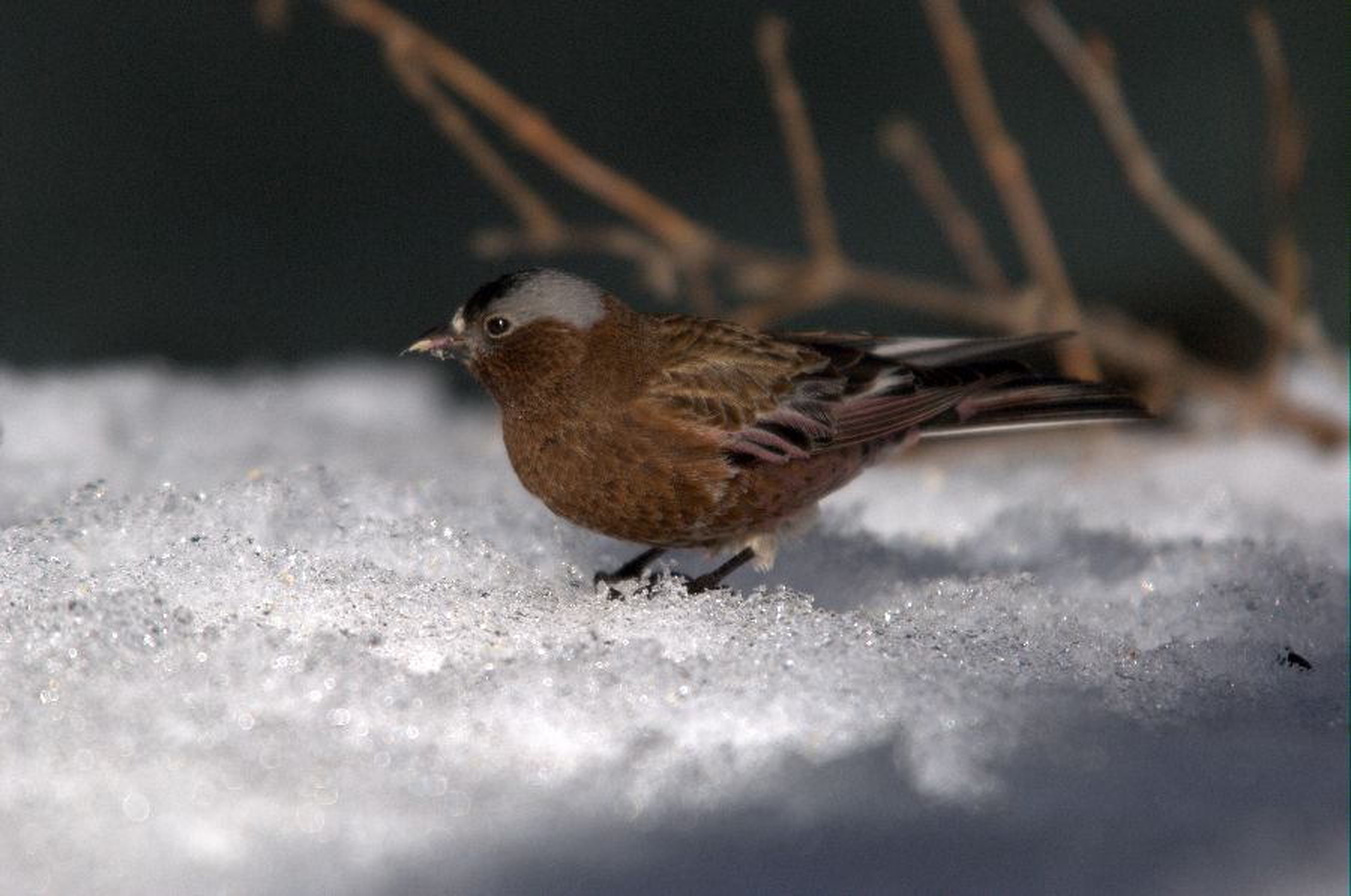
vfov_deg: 1.1
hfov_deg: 1.7
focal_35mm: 1200
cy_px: 448
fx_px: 44961
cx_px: 676
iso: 400
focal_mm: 800
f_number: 5.6
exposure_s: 1/1600
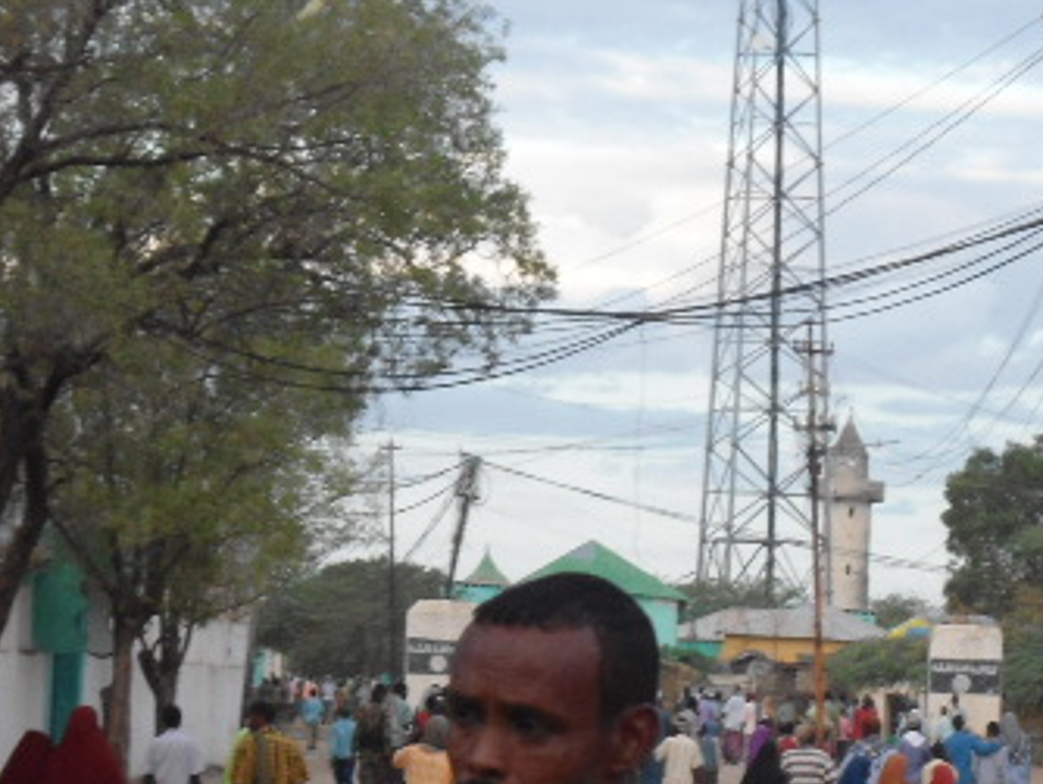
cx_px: 762
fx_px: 6061
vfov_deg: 7.4
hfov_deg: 9.8
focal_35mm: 201
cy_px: 718
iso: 400
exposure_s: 1/160
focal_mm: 18.8
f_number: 5.9
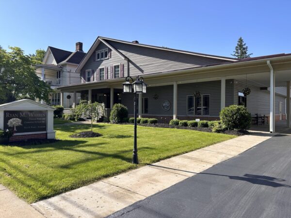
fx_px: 219
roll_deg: -0.1
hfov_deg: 67.3
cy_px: 109
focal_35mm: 26
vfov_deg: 53.1
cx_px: 146
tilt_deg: +0.2
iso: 50
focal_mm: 5.7
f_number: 1.5
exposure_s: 1/2299
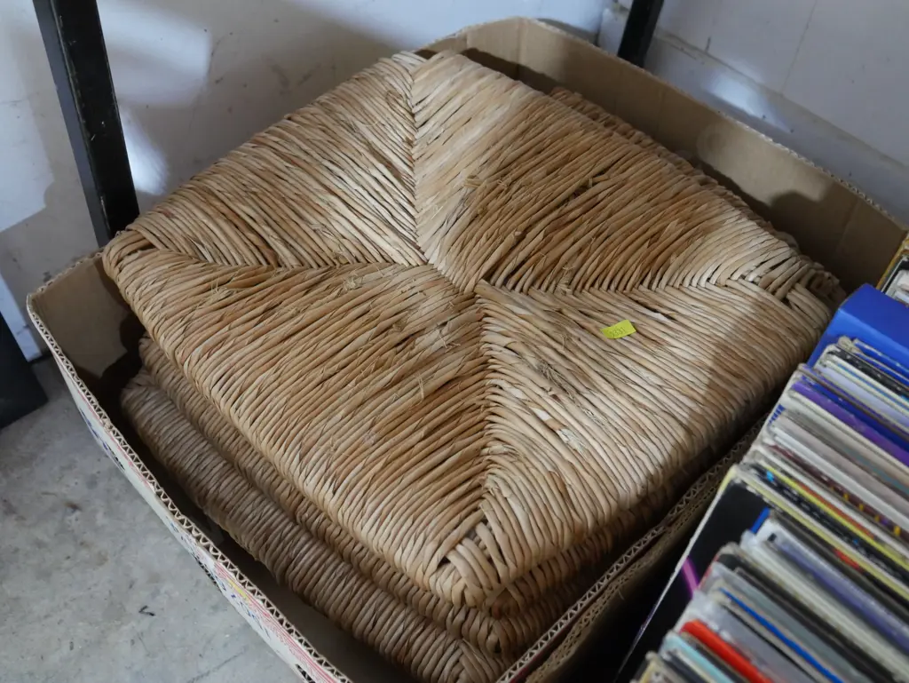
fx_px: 893
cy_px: 342
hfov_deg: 53.9
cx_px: 454
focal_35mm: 34
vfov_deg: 41.8
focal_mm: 17
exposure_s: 1/15
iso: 3200
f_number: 4
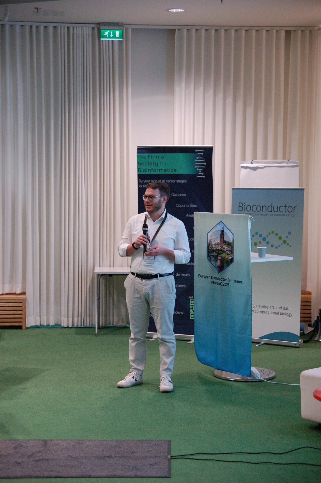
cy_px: 242
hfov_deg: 18.2
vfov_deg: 27.0
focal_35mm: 75
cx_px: 160
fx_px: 1005
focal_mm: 50
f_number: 3.5
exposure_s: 1/125
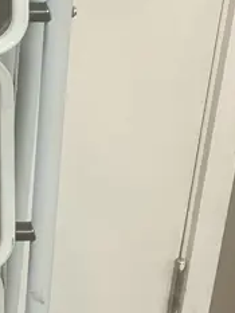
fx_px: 1112
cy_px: -28
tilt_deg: -25.6
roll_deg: -1.8
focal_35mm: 123
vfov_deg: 15.6
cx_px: -128
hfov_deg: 11.5
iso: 160
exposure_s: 1/50
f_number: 1.8
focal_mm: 3.99
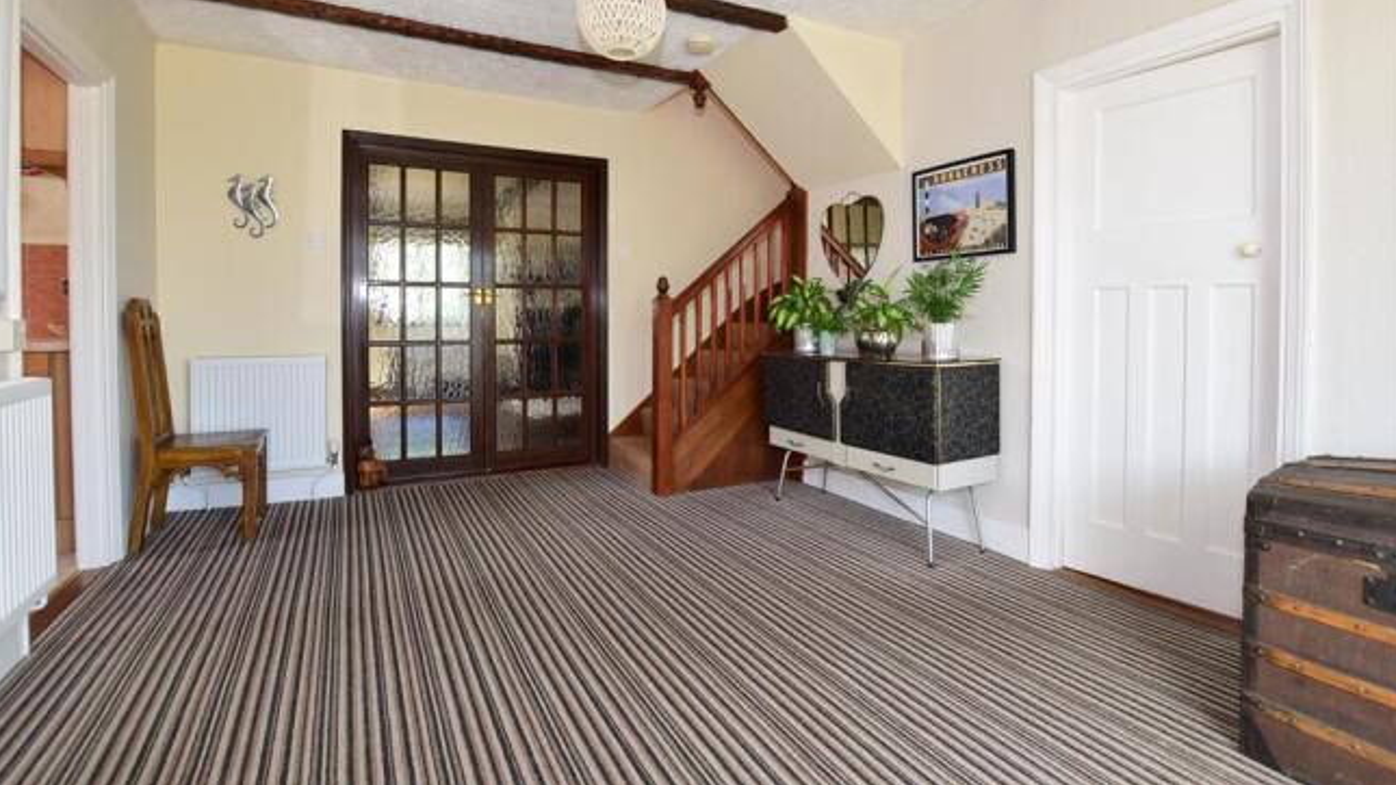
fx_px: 592
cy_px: 318
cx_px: 689
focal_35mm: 16
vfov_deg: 66.5
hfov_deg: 99.4
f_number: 7.1
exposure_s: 1/25
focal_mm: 10
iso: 400
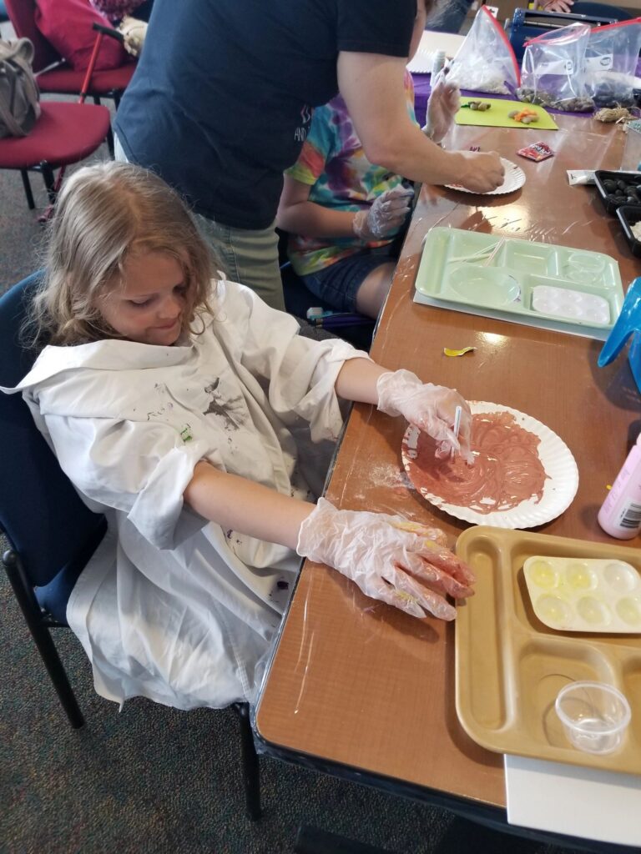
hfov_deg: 53.1
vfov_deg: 67.3
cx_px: 320
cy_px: 427
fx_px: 642
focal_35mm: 26
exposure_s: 1/60
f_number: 1.7
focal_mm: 4.25
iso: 160
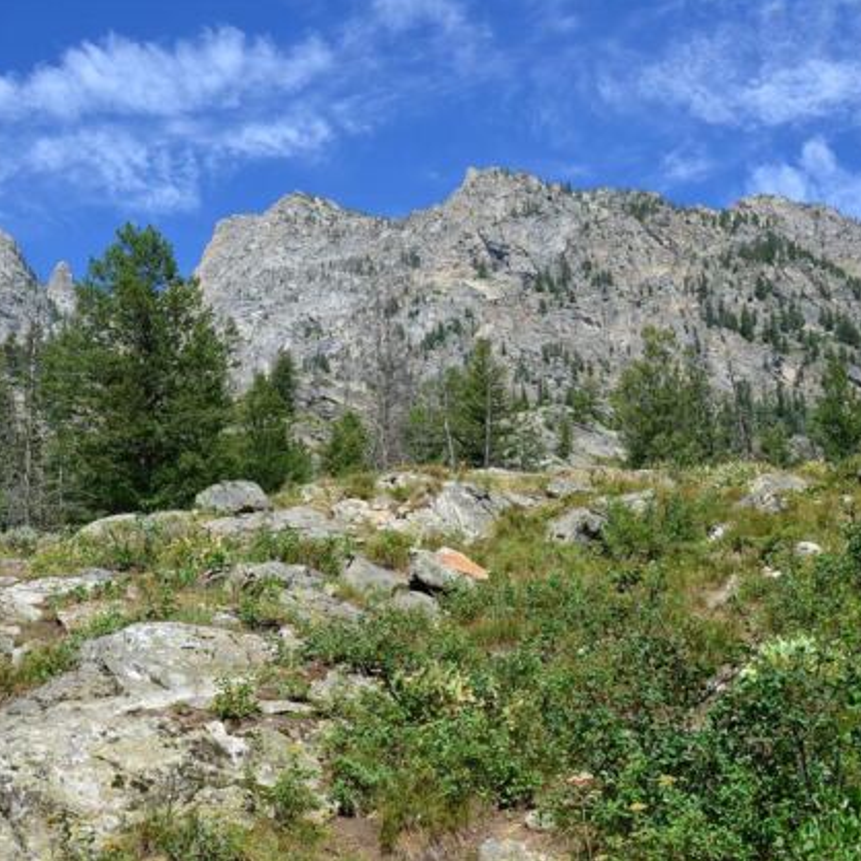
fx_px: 985
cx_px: 410
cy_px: 429
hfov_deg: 47.2
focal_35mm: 35
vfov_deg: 47.2
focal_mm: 18
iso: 200
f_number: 10
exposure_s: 1/400
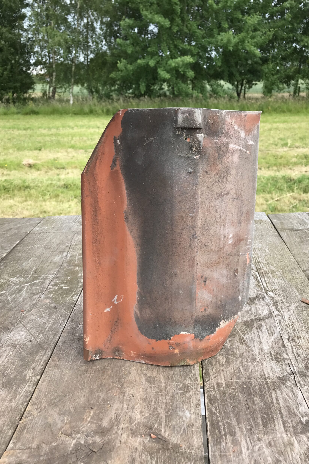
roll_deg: +1.9
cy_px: 229
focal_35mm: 30
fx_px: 386
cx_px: 168
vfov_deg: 61.9
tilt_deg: -19.0
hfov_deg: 43.6
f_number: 1.8
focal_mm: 3.99
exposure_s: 1/535
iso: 20
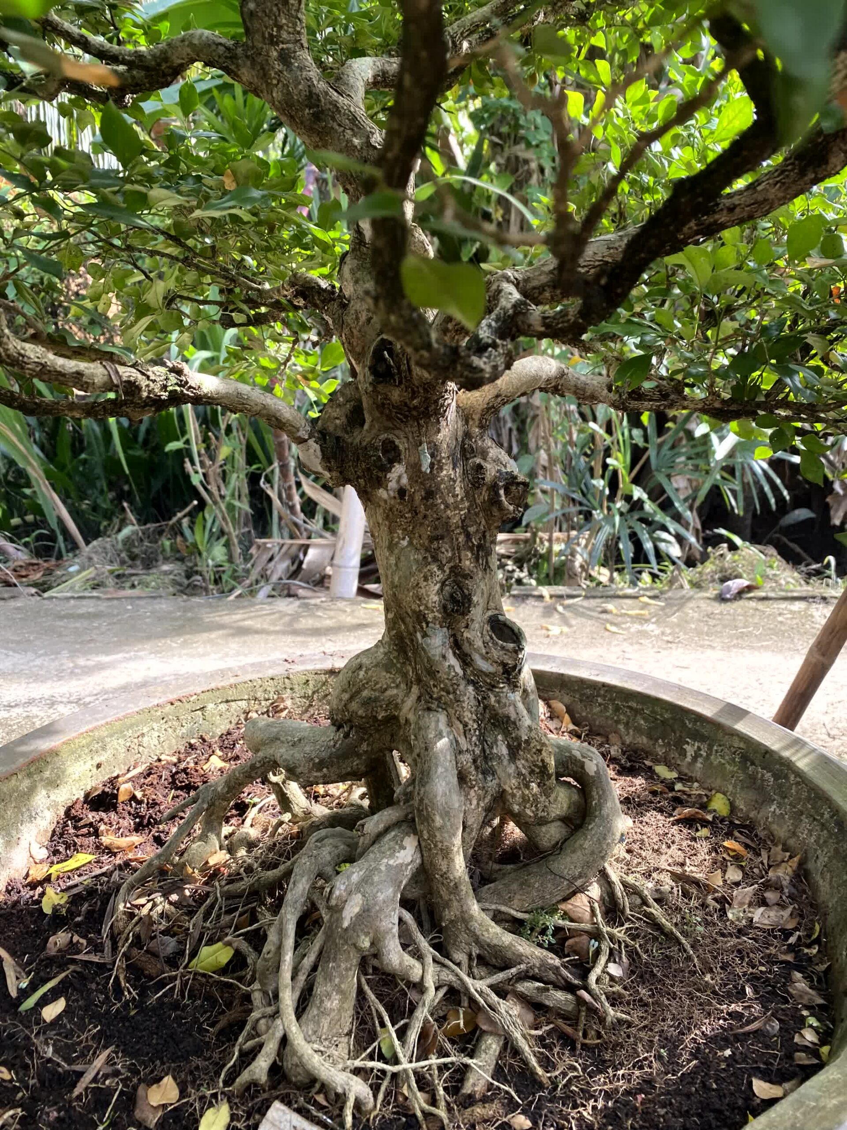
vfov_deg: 67.3
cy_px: 565
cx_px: 424
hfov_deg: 53.1
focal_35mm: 26
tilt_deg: -12.3
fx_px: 848
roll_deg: +2.5
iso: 32
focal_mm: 4.25
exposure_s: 1/160
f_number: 1.8
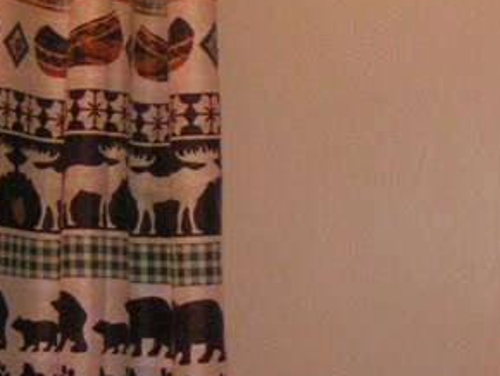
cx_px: 264
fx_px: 1937
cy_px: 228
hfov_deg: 14.7
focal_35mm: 134
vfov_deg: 11.1
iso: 200
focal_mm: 5.8
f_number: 2.8
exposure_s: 1/40
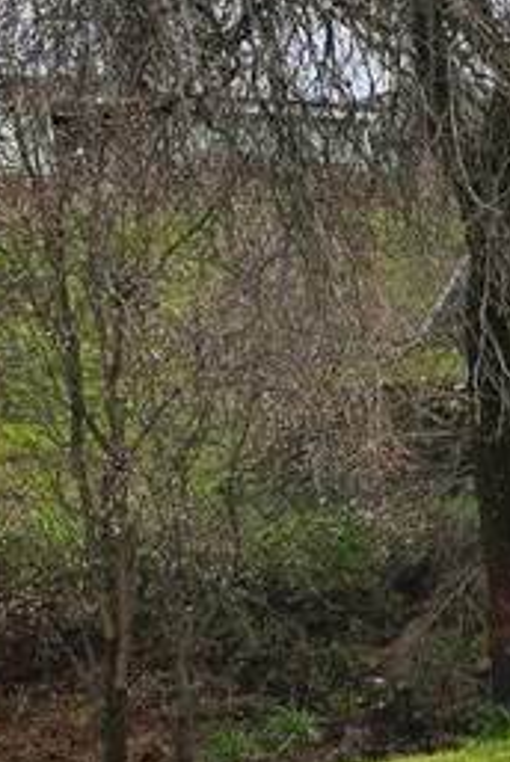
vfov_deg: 17.1
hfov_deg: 9.2
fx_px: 2522
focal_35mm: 119
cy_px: 590
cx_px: 1524
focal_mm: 6.3
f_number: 1.7
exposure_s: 1/224
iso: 12
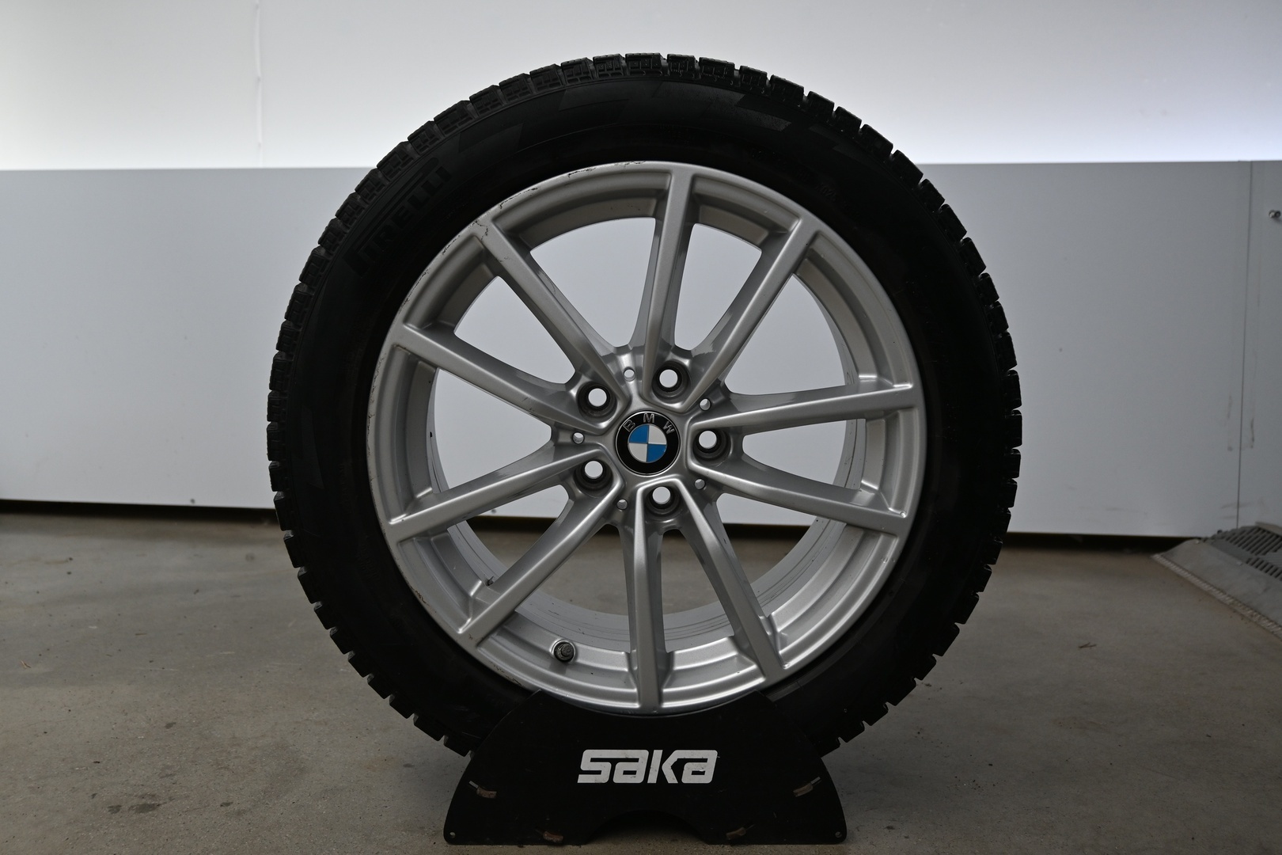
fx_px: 1068
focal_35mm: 30
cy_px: 428
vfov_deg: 43.6
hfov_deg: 61.9
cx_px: 641
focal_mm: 20
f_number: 3.8
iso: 280
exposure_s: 1/30
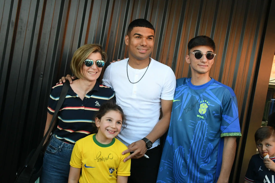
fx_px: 298
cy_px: 92
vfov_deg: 34.2
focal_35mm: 39
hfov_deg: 49.6
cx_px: 138
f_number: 10
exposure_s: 1/320
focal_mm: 26
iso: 3200
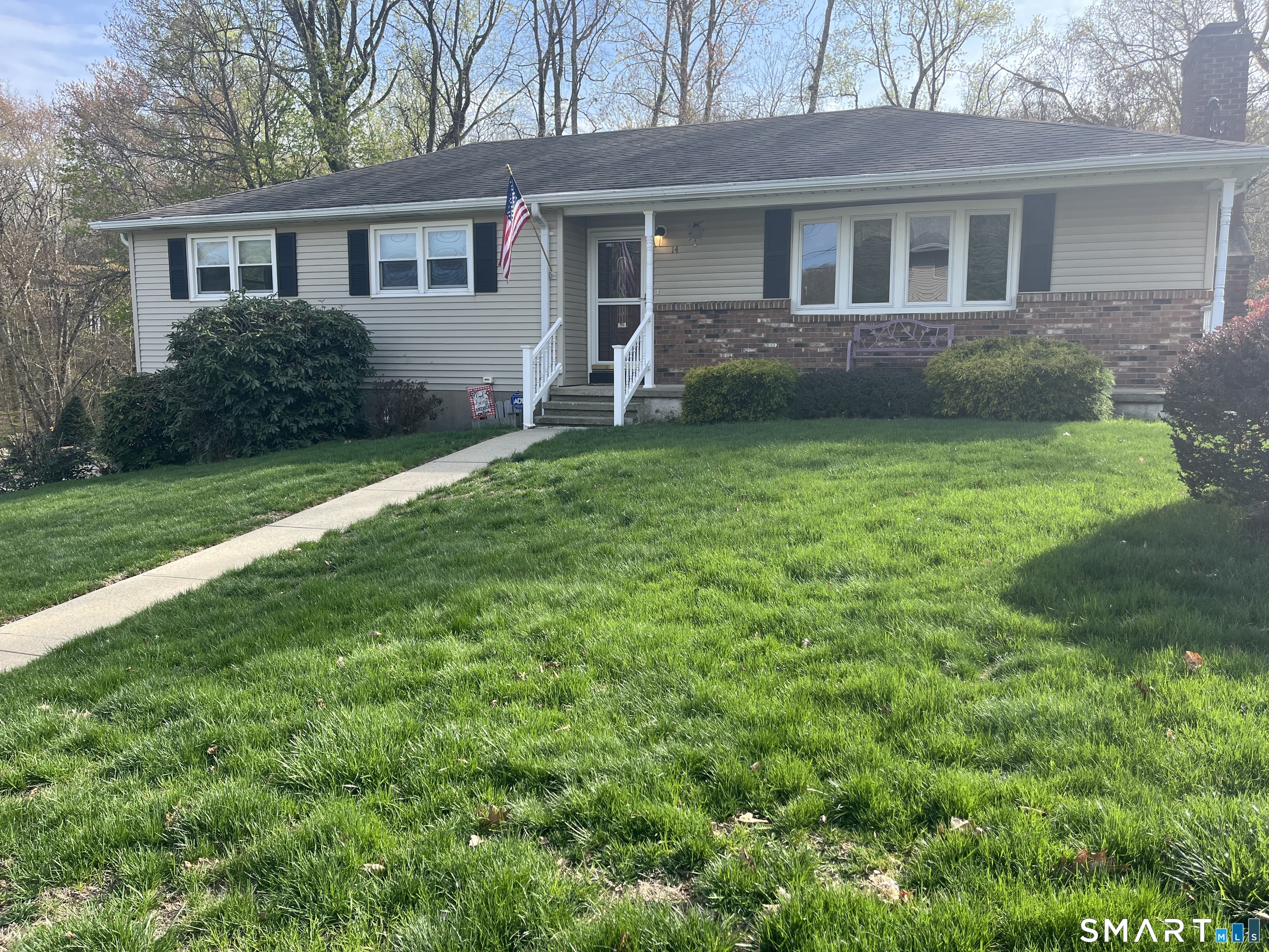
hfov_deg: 67.3
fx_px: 953
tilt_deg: -6.5
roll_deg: +0.4
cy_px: 476
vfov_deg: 53.1
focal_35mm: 26
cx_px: 634
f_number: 1.6
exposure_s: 1/1175
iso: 50
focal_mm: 5.1
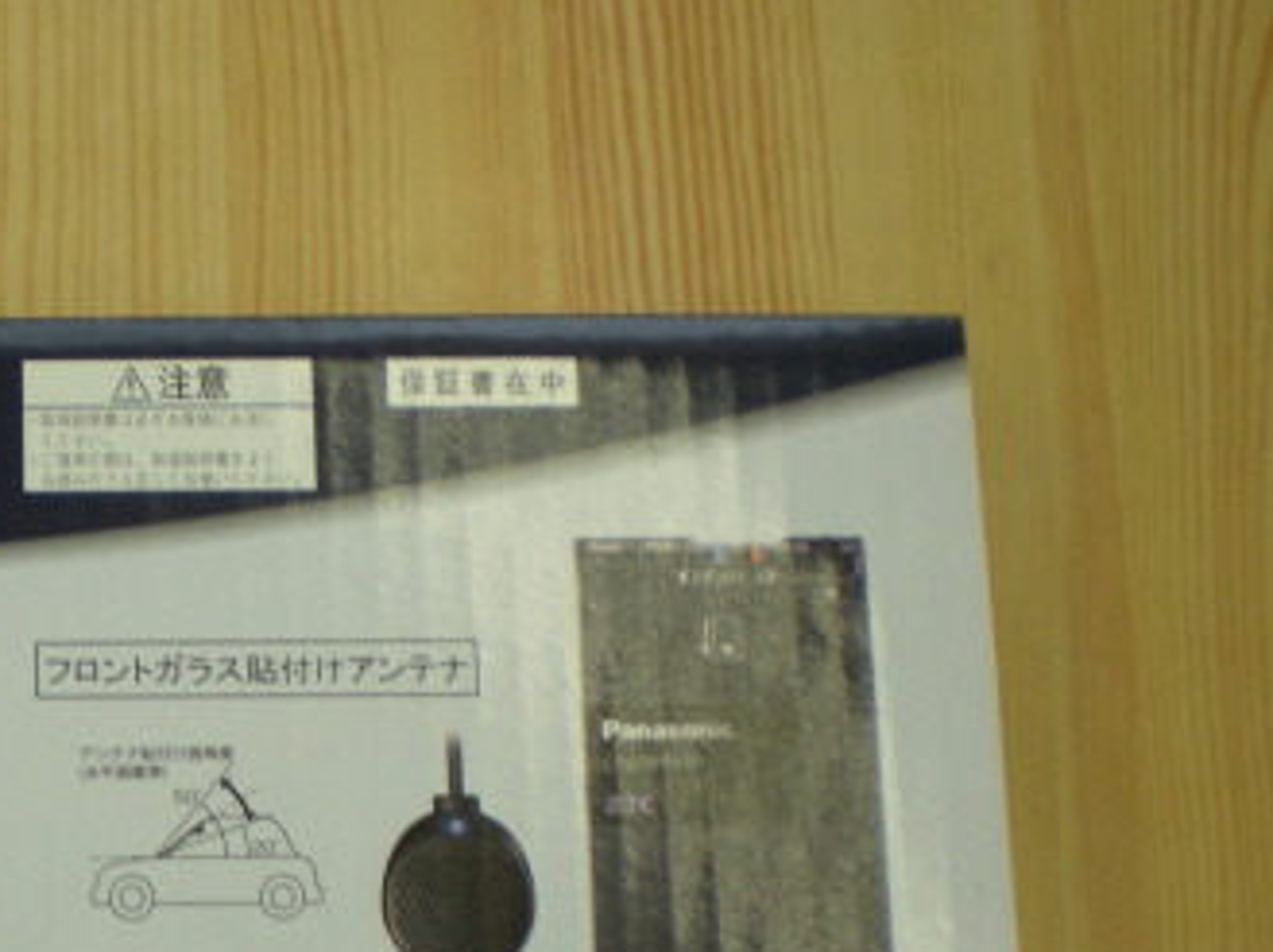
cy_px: 851
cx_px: 39
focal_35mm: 74
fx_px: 2718
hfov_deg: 25.2
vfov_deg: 19.5
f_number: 3.1
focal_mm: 6.3
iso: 100
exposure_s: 1/50
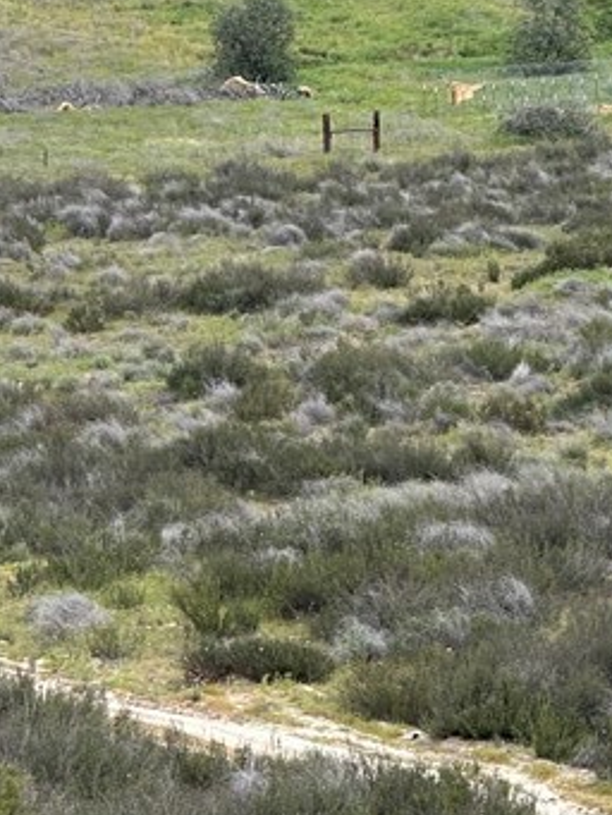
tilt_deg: -13.9
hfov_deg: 6.4
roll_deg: +0.3
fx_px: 5442
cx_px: 301
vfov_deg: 8.6
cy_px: 526
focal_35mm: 231
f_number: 2.8
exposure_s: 1/137
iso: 32
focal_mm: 9
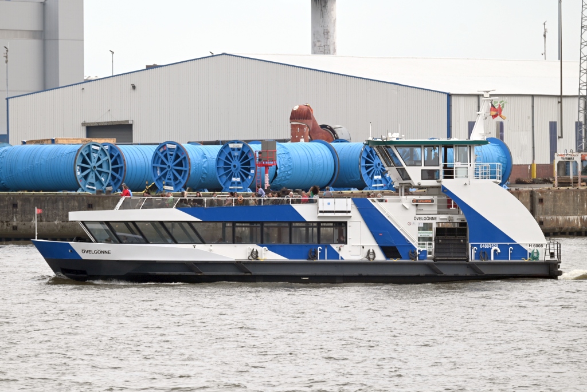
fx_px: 4570
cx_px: 294
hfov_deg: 7.3
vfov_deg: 4.9
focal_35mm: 280
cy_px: 196
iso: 200
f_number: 5.6
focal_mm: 280
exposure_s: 1/1000
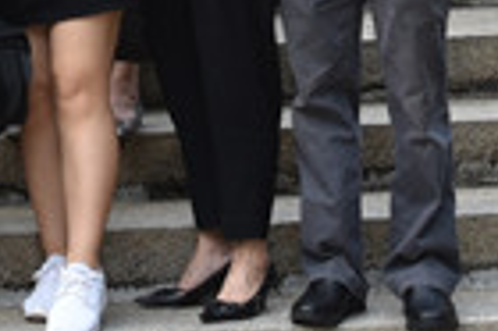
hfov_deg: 9.6
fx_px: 2915
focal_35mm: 211
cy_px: -626
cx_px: -135
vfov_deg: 6.1
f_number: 7.1
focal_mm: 31
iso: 400
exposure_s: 1/200
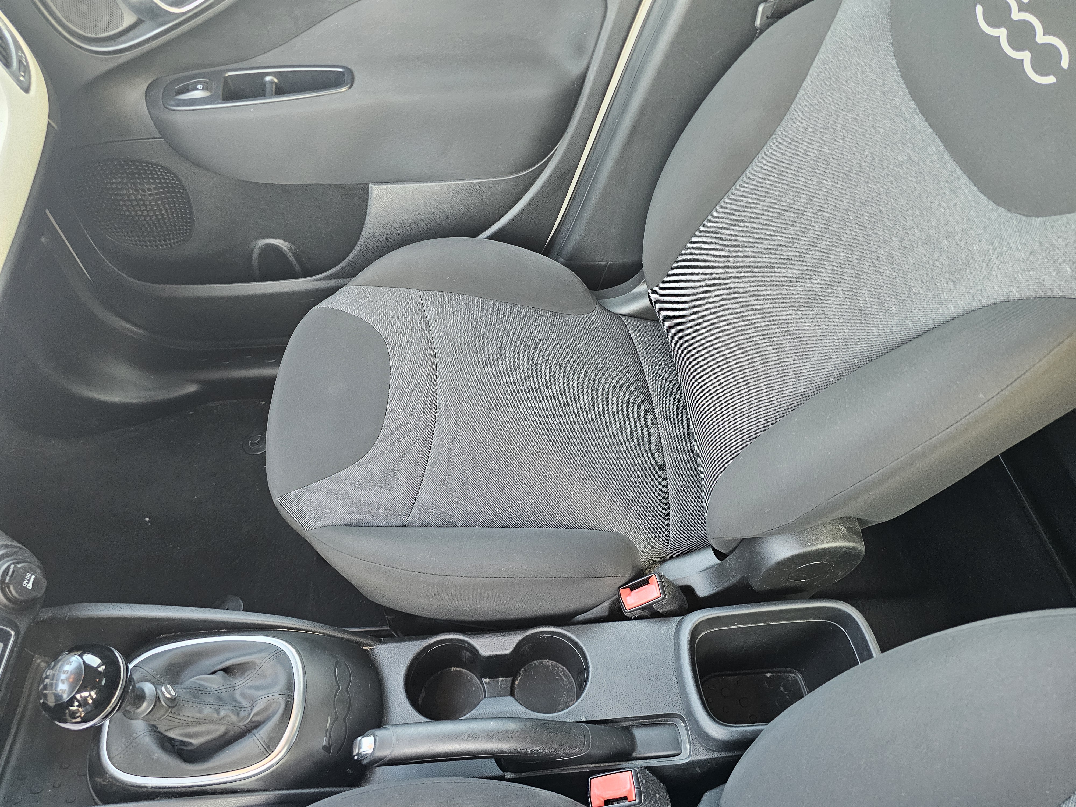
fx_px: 715
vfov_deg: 58.9
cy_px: 404
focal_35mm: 23
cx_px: 538
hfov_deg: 73.9
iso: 800
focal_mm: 6.3
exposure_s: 1/100
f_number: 1.7
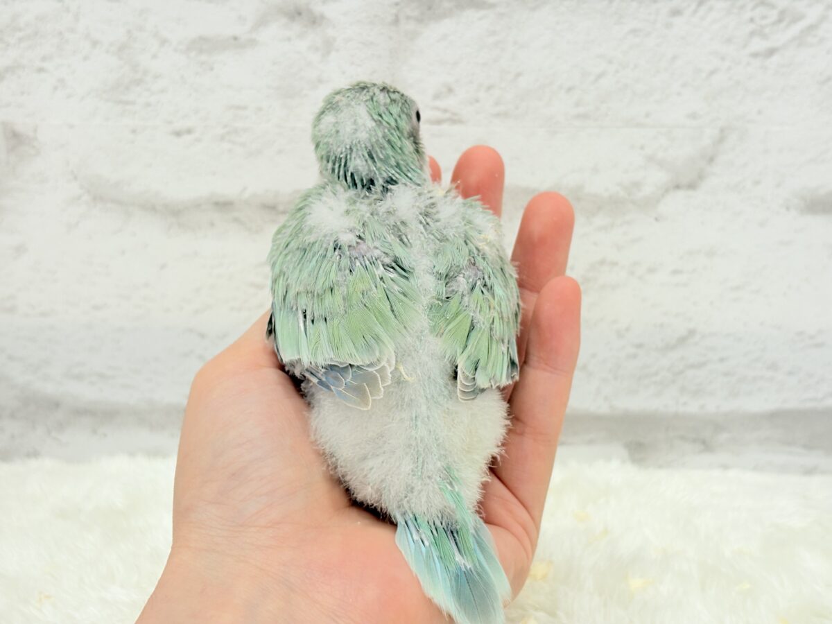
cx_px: 416
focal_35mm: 52
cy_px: 312
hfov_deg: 36.8
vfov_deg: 28.0
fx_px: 1250
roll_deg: +1.1
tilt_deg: -14.8
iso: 32
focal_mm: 5.96
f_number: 1.6
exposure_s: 1/50
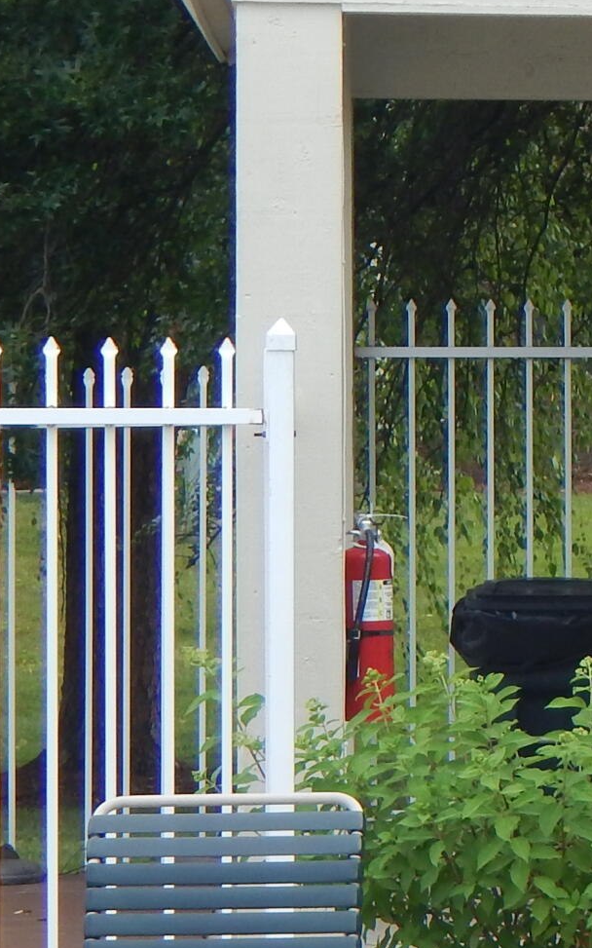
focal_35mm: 245
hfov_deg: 5.2
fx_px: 6325
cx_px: 1371
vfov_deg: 8.6
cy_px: 545
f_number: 4.2
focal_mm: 13.5
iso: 125
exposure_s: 1/320
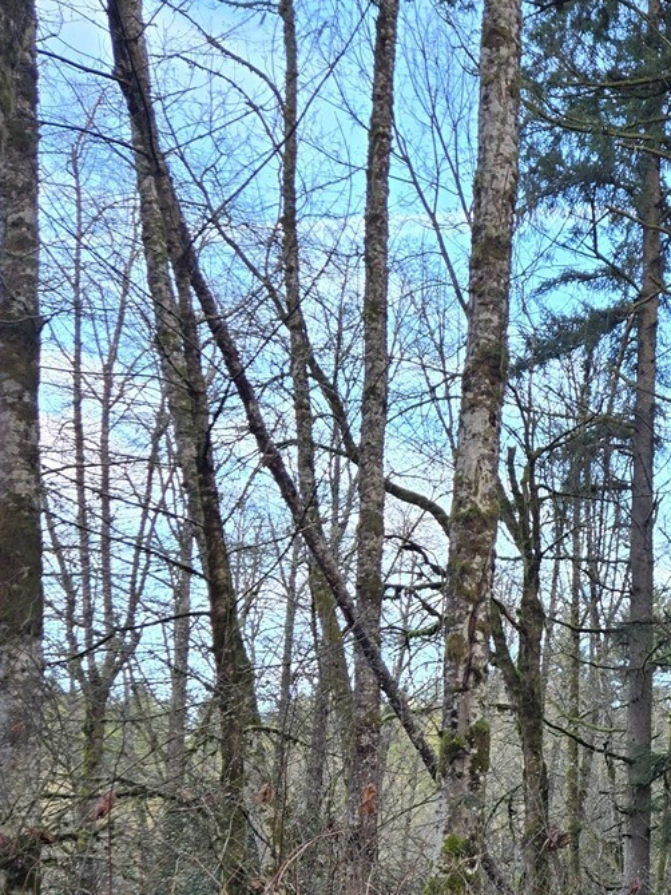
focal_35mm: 55
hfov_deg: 24.8
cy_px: 680
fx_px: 1421
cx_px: 732
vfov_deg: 34.2
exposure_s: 1/195
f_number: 1.8
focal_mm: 5.4
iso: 25
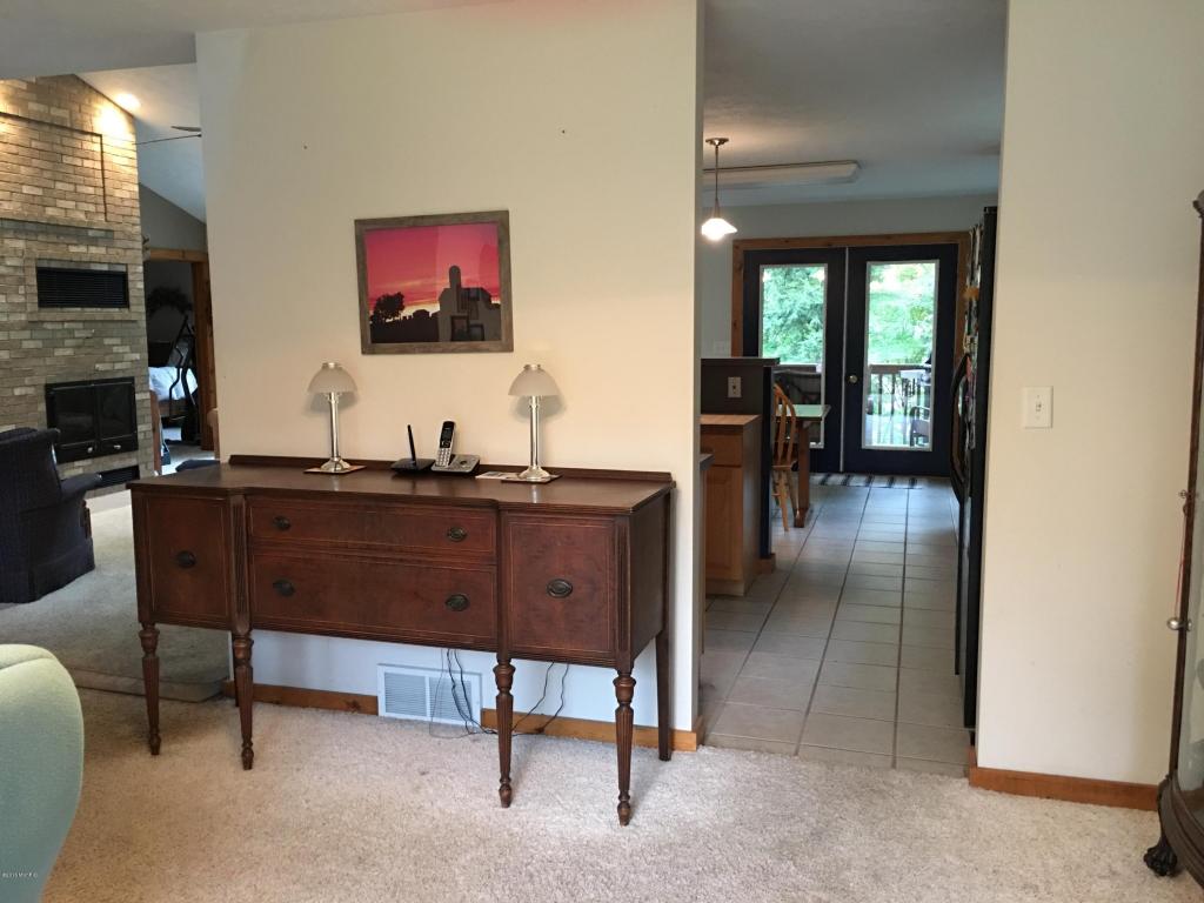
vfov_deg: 48.2
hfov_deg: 61.7
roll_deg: +0.8
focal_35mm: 29
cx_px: 602
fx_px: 1009
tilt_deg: -5.9
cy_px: 452
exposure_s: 1/15
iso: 100
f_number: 2.2
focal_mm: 4.15
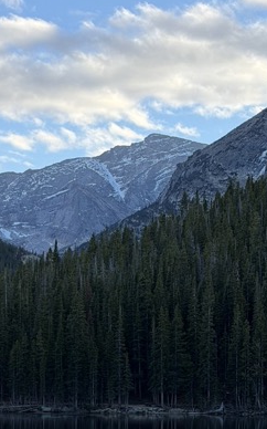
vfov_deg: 16.3
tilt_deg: -2.0
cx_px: -82
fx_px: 1469
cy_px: 421
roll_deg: -0.1
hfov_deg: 10.2
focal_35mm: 126
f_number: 1.78
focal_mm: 6.76
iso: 80
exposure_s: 1/1055
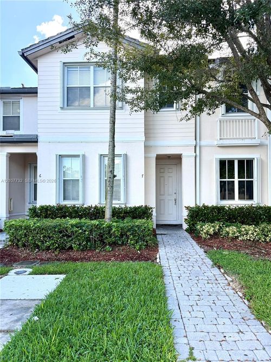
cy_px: 181
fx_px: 251
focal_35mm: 24
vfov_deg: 71.6
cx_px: 136
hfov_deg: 56.8
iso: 100
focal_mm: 6.76
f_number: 1.78
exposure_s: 1/898
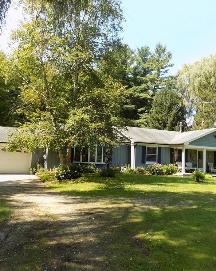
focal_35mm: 31
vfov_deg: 57.2
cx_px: 103
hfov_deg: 47.1
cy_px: 136
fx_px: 248
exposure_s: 1/250
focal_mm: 4
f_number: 3.1
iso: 80
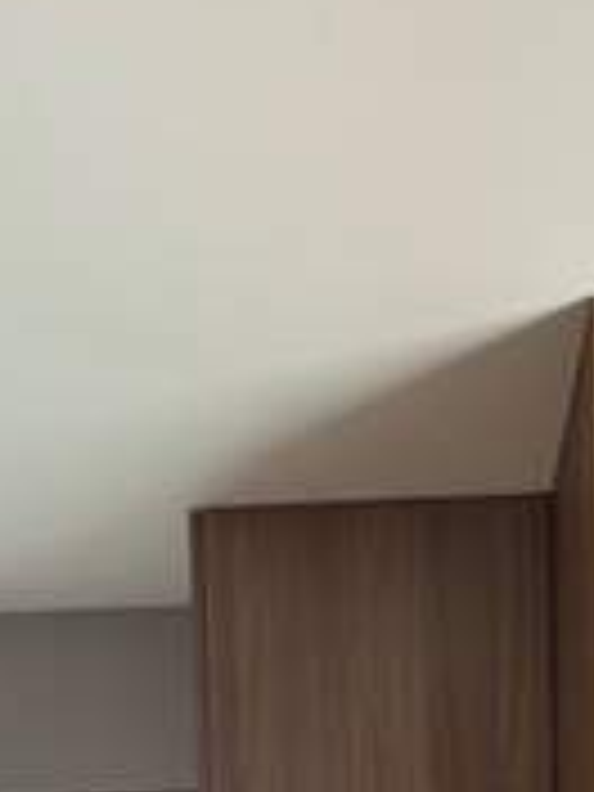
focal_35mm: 51
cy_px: 1161
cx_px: 342
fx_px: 1167
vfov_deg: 27.3
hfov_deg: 28.5
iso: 320
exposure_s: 1/120
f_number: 2.2
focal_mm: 2.22
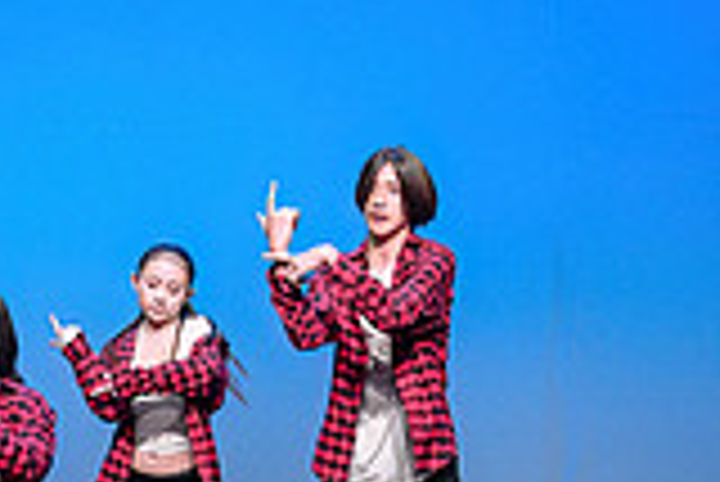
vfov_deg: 4.2
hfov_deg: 6.3
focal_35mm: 325
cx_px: 221
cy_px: 326
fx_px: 6506
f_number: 2.8
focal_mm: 85
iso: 1250
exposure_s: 1/400
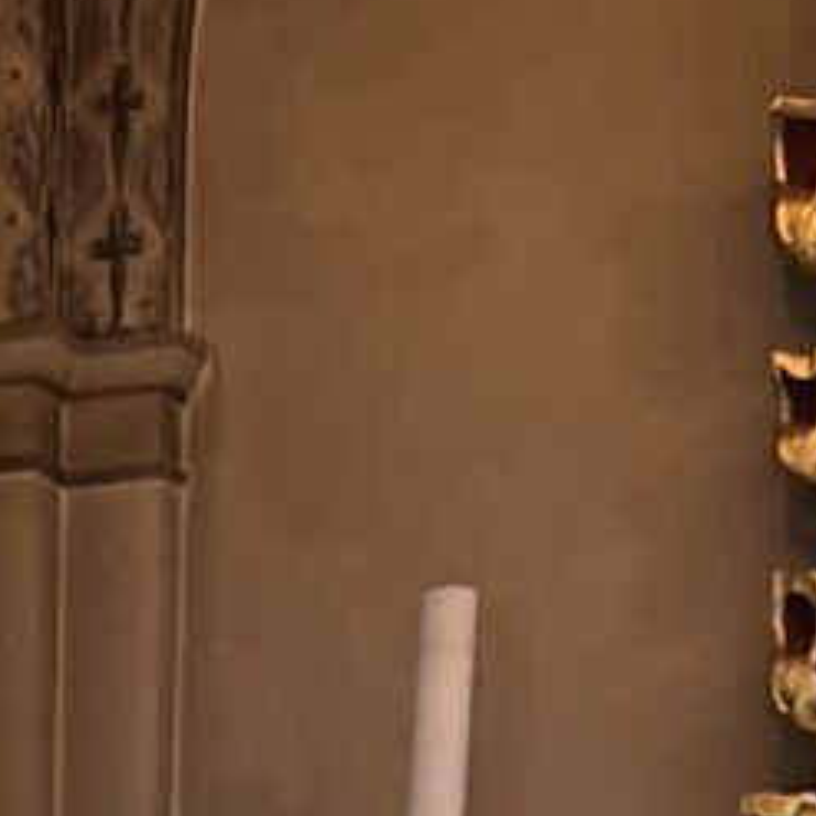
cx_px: -796
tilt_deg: -16.1
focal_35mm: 238
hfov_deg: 7.1
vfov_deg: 5.8
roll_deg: +1.6
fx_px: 6347
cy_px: 3647
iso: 50
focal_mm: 5.7
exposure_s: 1/100
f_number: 1.5
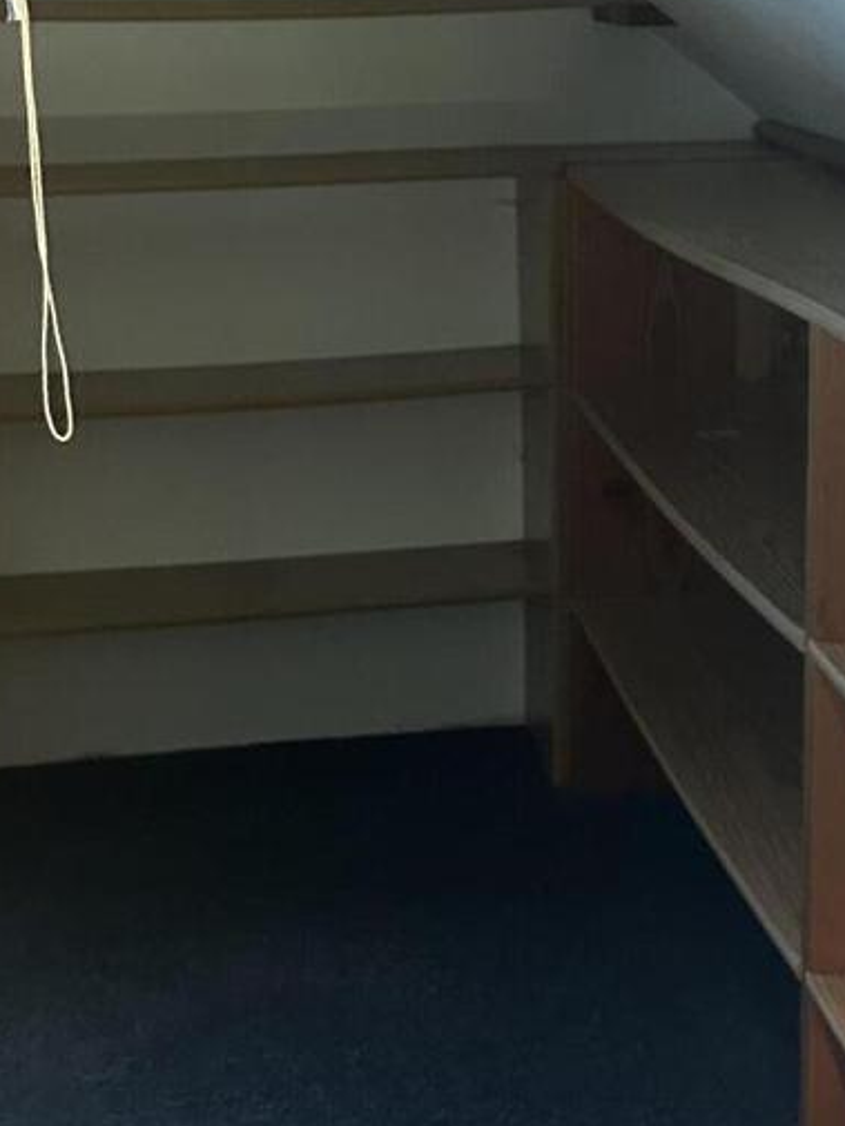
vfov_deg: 25.4
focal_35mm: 76
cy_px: 323
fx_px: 2473
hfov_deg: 19.3
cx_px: 566
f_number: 1.78
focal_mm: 6.86
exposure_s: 1/60
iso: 640
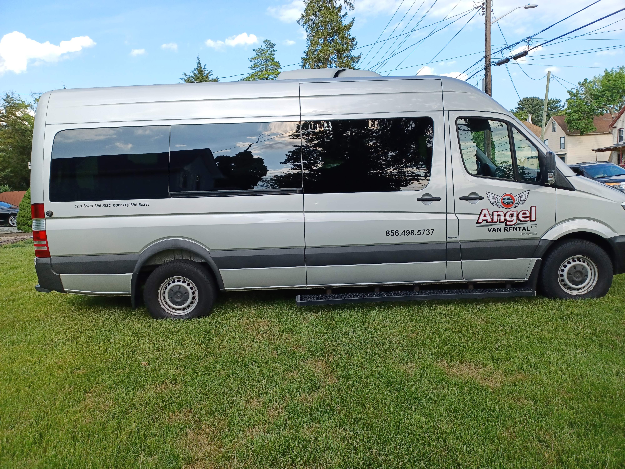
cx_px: 312
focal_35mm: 25
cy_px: 234
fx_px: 451
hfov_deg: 69.4
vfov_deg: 54.9
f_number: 1.8
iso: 32
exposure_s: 1/195
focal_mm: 4.6
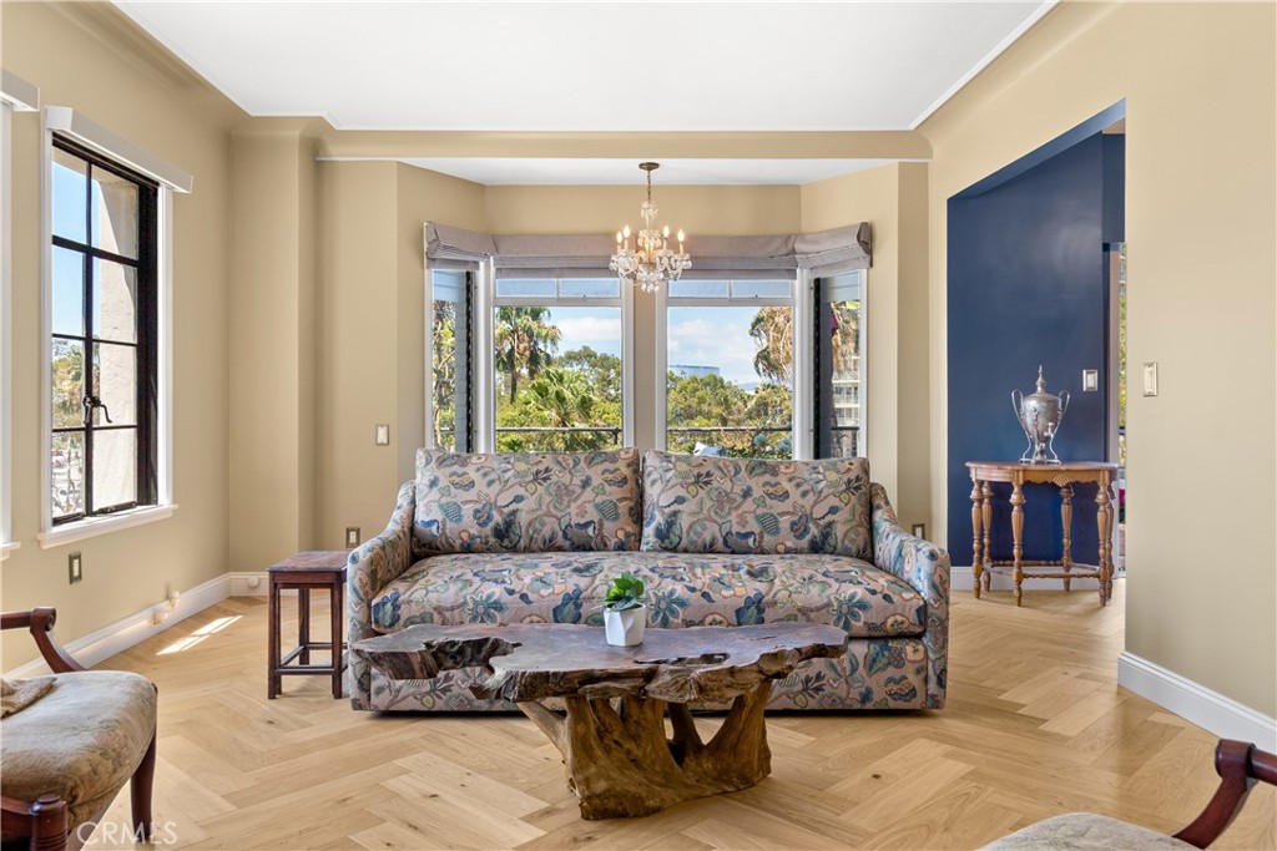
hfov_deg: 71.5
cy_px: 426
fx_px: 887
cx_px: 638
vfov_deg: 51.3
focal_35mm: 25
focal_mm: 17
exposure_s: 1/15
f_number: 8
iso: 400
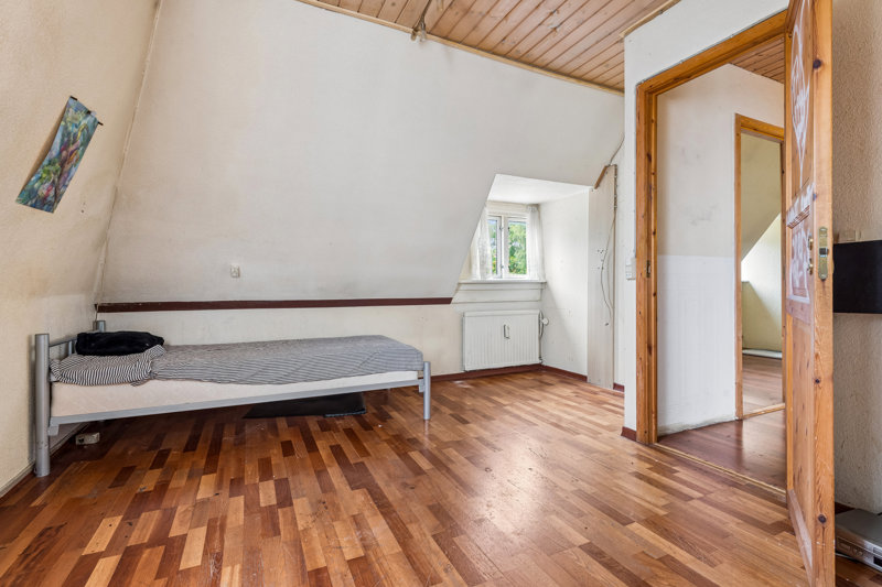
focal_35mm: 17
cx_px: 441
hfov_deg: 93.3
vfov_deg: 70.4
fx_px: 416
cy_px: 294
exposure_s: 1.6
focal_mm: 17
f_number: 10
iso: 250
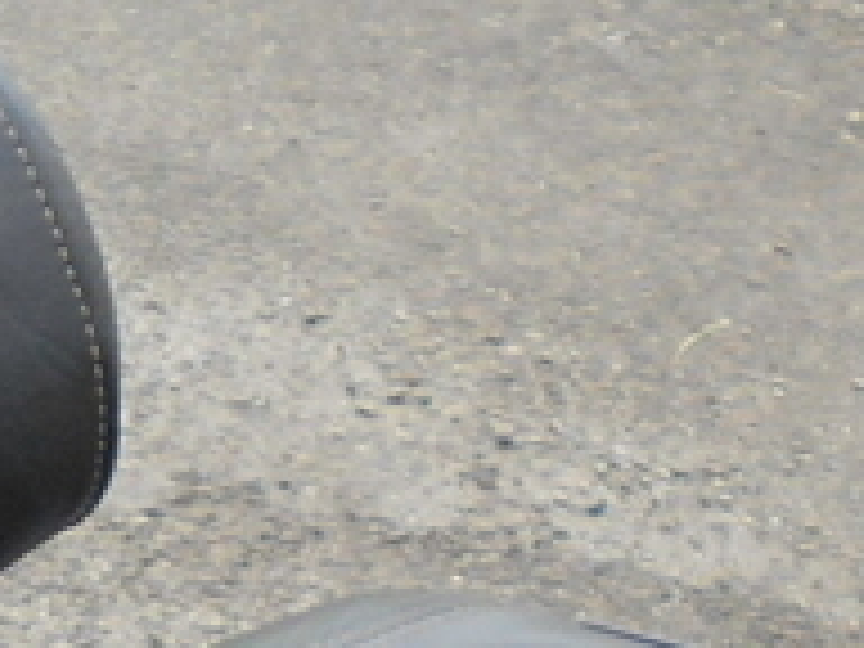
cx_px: -81
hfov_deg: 8.1
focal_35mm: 244
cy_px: 1719
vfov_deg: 5.8
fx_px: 6090
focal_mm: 6.7
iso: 100
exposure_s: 1/250
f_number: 3.9
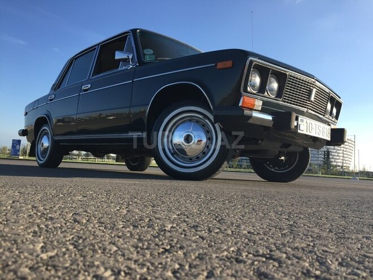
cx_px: 186
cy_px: 140
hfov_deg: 61.7
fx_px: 312
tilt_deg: +4.4
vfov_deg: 48.2
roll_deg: -4.0
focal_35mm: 29
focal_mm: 4.15
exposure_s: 1/989
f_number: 2.2
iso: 32
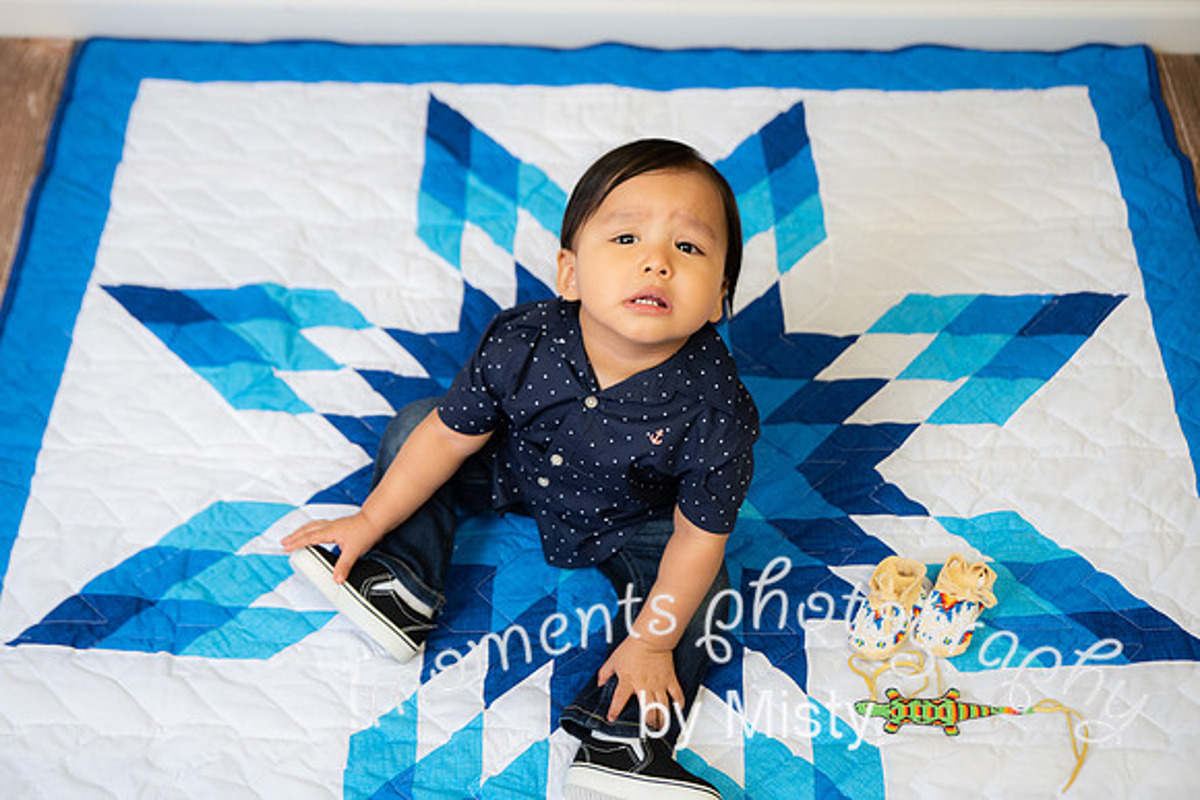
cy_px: 400
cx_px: 600
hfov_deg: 38.4
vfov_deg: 26.1
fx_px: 1725
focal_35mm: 52
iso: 800
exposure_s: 1/125
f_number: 3.2
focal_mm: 48
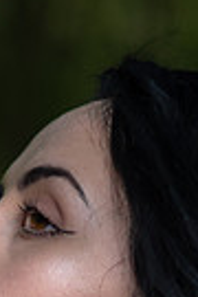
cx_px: -44
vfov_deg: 4.8
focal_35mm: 424
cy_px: 381
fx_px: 3498
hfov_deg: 3.2
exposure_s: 1/5000
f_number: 1.4
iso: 100
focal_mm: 85
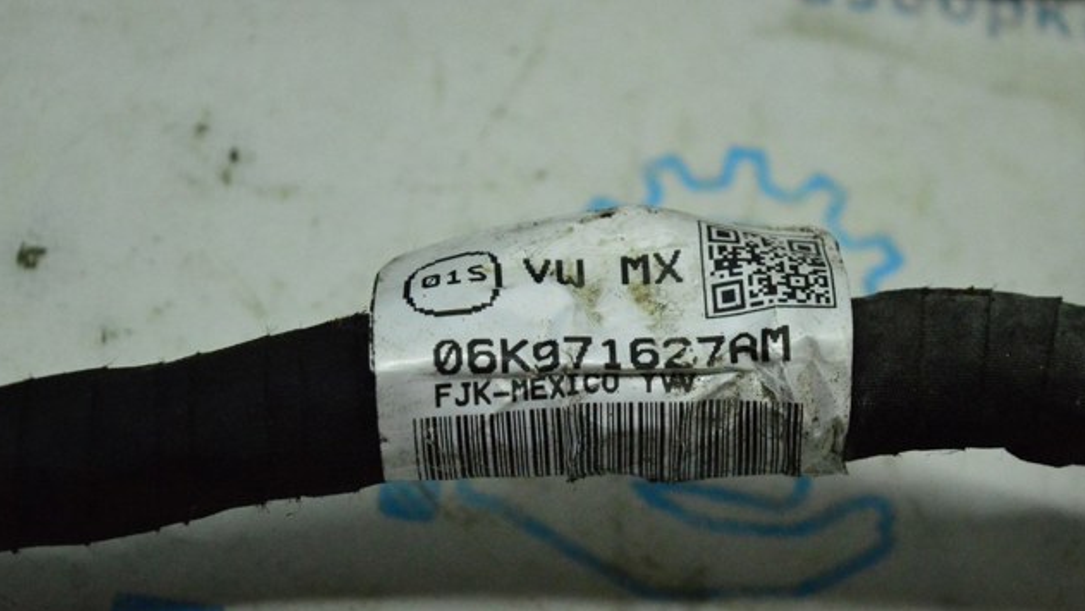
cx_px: 545
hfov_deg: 24.3
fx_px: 2518
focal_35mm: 88
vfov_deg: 13.8
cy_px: 281
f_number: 5.6
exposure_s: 1/800
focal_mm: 55
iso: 6400
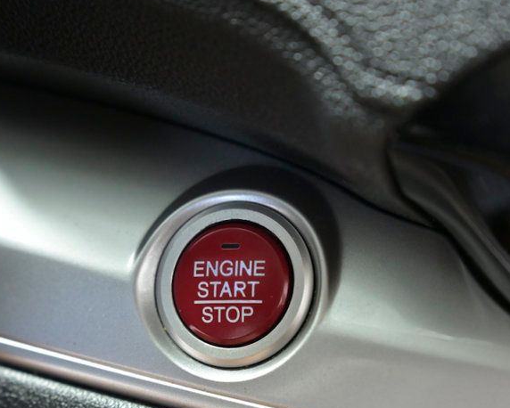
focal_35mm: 126
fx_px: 1902
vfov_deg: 12.2
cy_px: 276
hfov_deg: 15.3
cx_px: 230
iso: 2000
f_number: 4
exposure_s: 1/80
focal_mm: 75
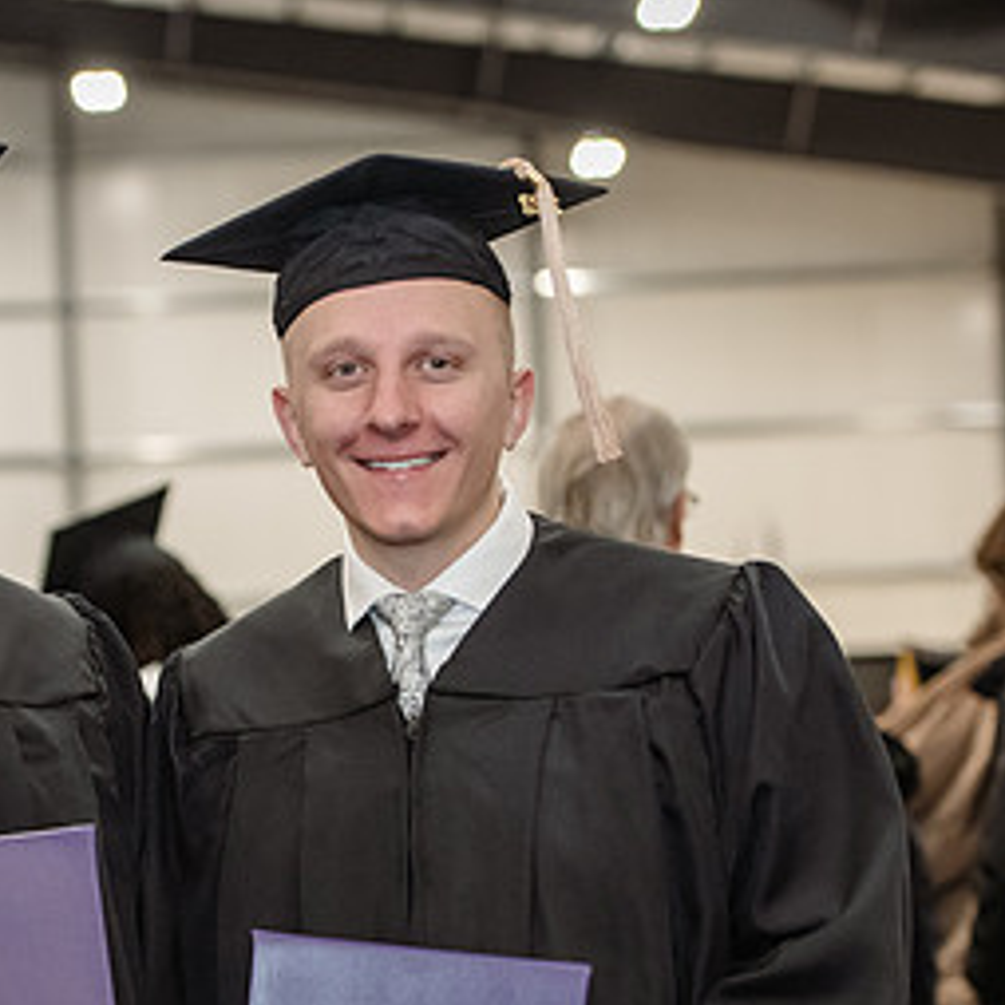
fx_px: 4467
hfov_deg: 12.8
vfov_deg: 12.8
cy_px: 730
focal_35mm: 136
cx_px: 162
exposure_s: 1/200
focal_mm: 70
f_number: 3.2
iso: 2500
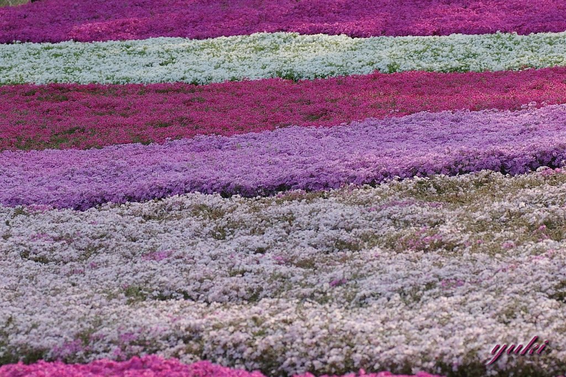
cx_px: 283
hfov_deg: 15.2
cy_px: 188
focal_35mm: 135
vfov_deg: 10.2
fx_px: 2122
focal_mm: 90
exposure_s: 1/400
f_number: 6.3
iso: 200
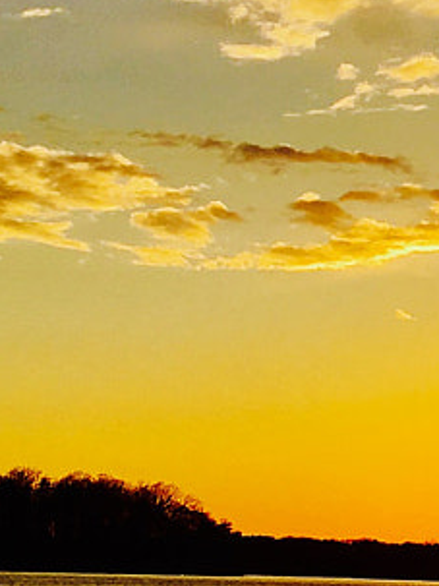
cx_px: 723
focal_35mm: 153
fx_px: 2589
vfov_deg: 12.9
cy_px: 311
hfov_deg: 9.3
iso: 25
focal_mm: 4.15
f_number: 2.2
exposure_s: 1/1603
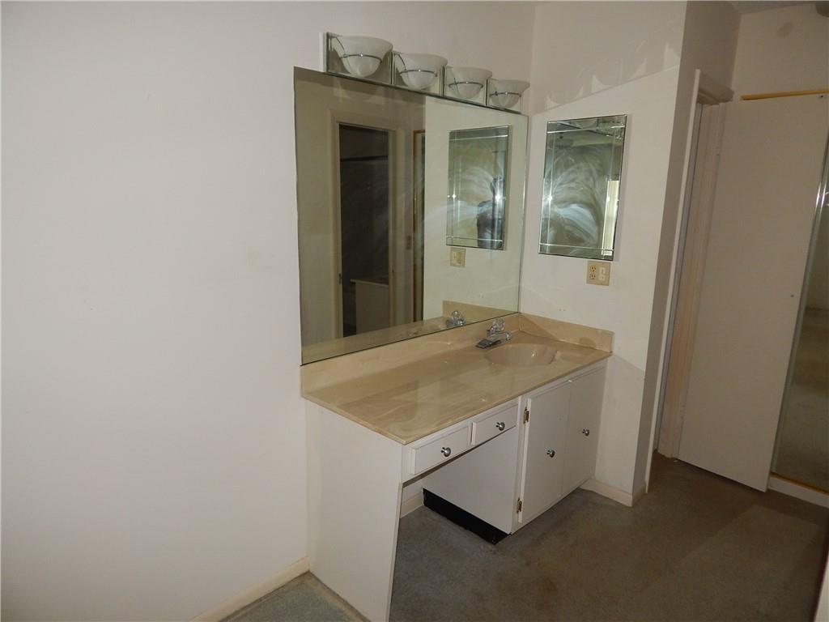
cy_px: 311
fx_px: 551
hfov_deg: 73.9
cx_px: 414
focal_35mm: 23
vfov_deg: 58.9
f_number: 3
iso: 200
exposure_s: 1/30
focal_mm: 4
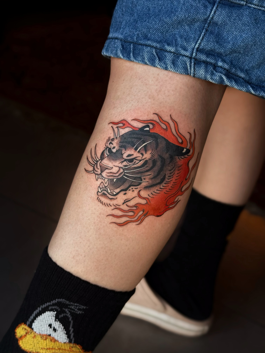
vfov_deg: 39.7
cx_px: 132
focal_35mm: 48
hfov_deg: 30.3
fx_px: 490
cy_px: 176
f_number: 1.78
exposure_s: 1/294
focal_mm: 6.76
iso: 64
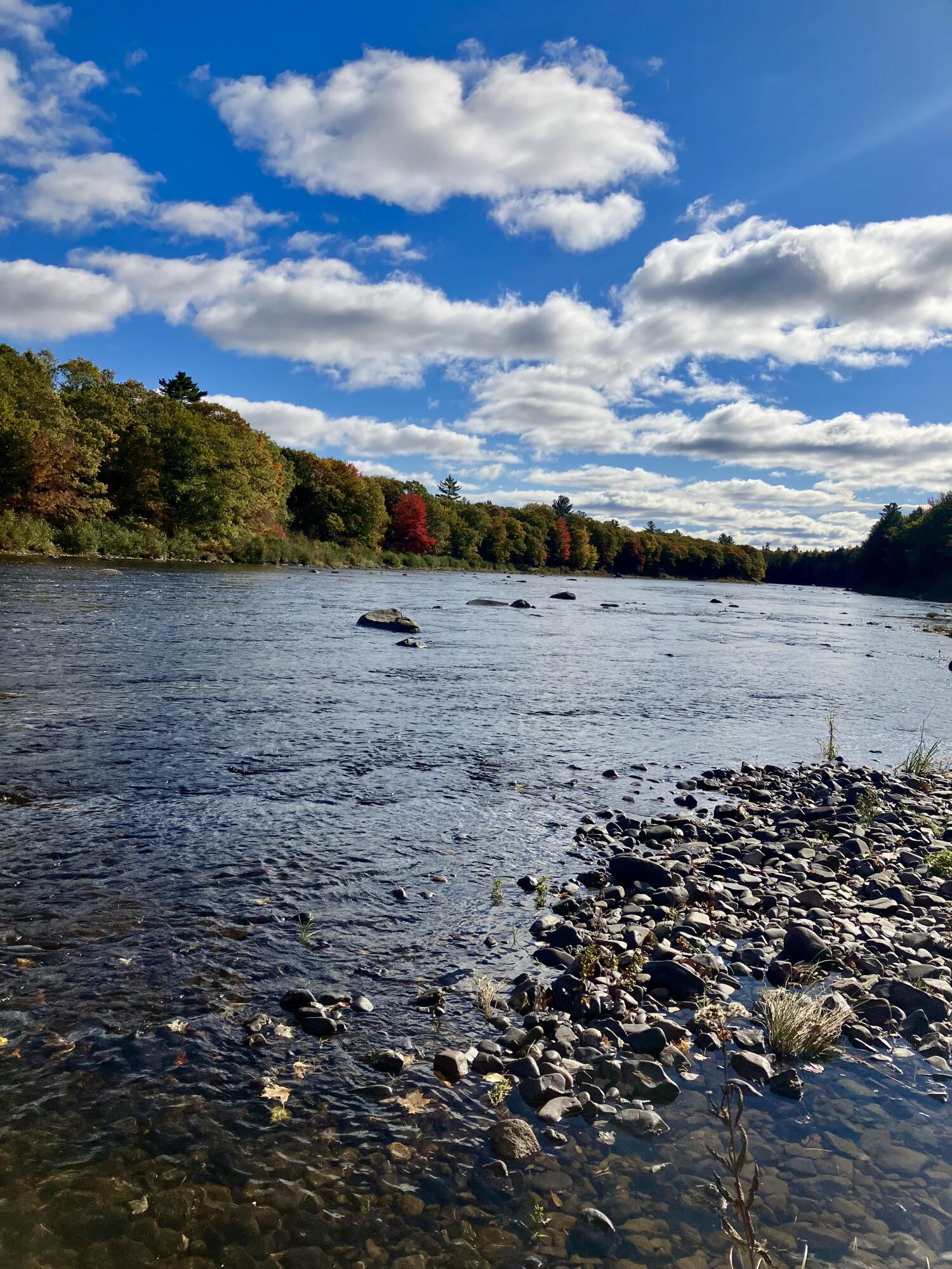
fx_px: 1027
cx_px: 476
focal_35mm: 28
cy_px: 634
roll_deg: -3.9
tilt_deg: -5.4
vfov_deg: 63.4
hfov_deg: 49.7
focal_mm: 3.99
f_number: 1.8
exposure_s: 1/5348
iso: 32
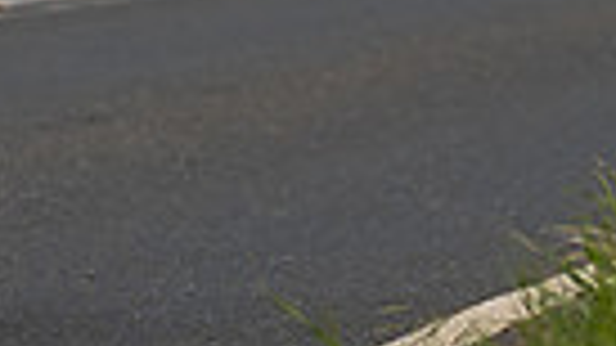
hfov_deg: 2.4
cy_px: -205
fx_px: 14681
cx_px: -100
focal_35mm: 899
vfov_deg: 1.4
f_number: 4
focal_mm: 100
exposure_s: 1/1000
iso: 200
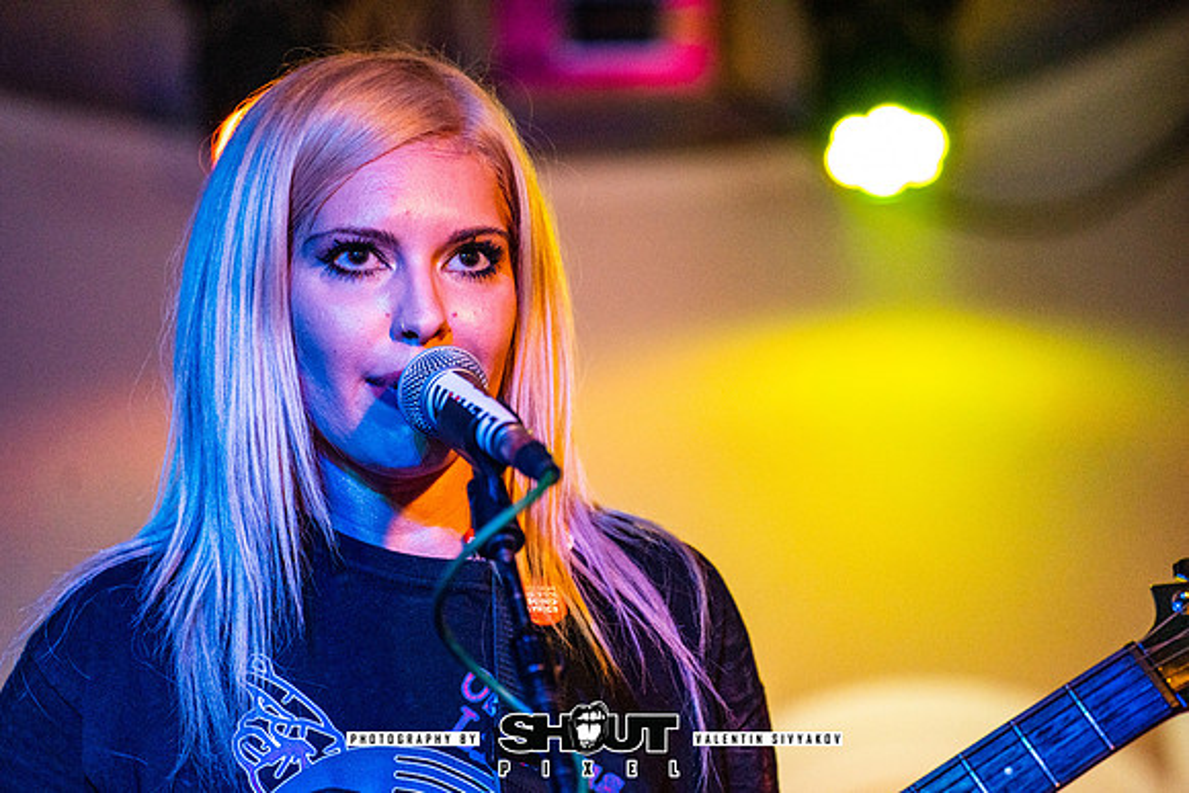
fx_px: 5946
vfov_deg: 7.6
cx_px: 594
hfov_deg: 11.4
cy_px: 396
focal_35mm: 180
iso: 8000
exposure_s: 1/250
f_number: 2.8
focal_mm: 180
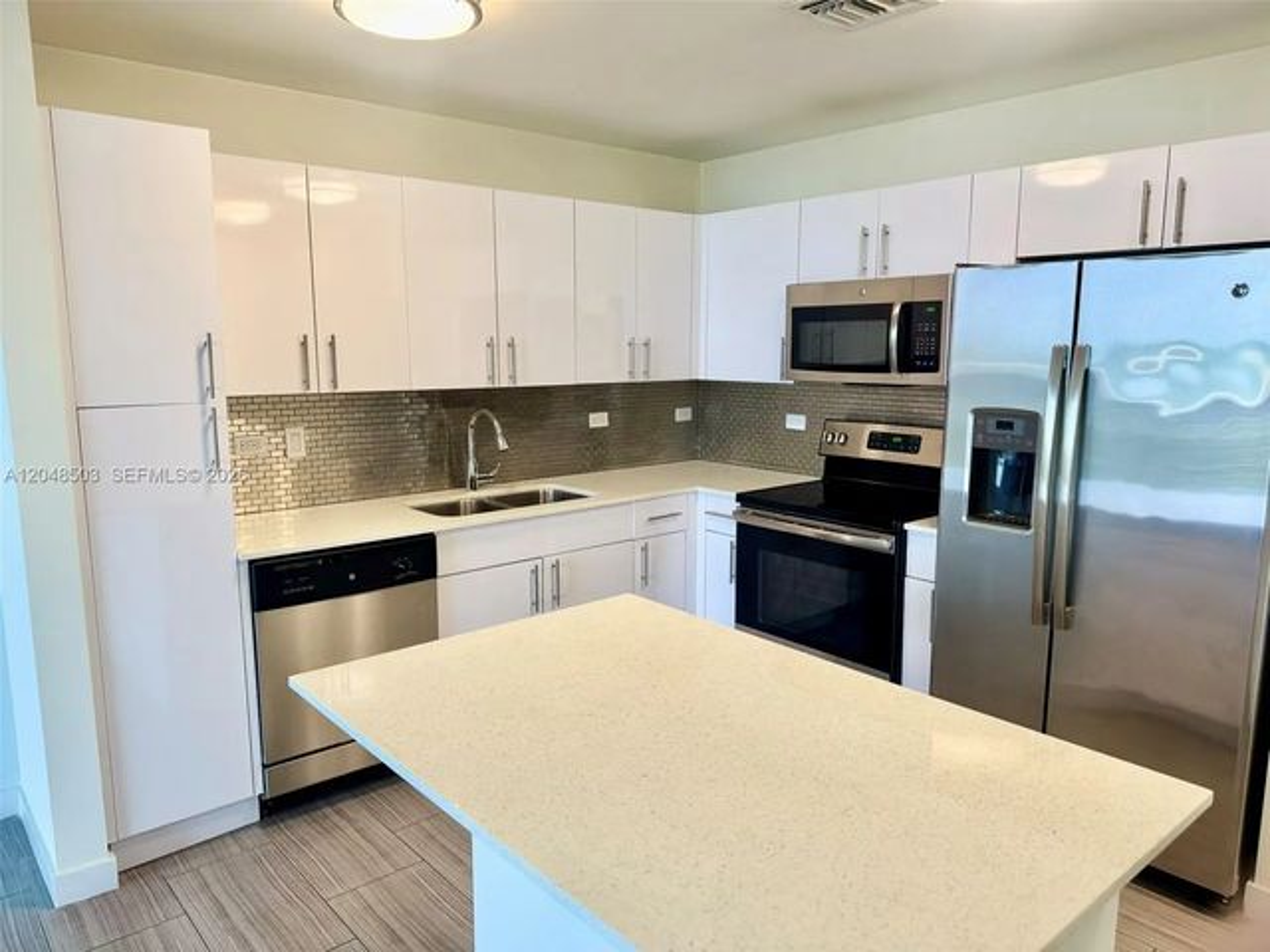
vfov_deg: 56.8
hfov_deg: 71.6
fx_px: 881
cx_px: 635
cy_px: 476
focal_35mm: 24
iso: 125
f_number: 1.78
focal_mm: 6.76
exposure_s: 1/60
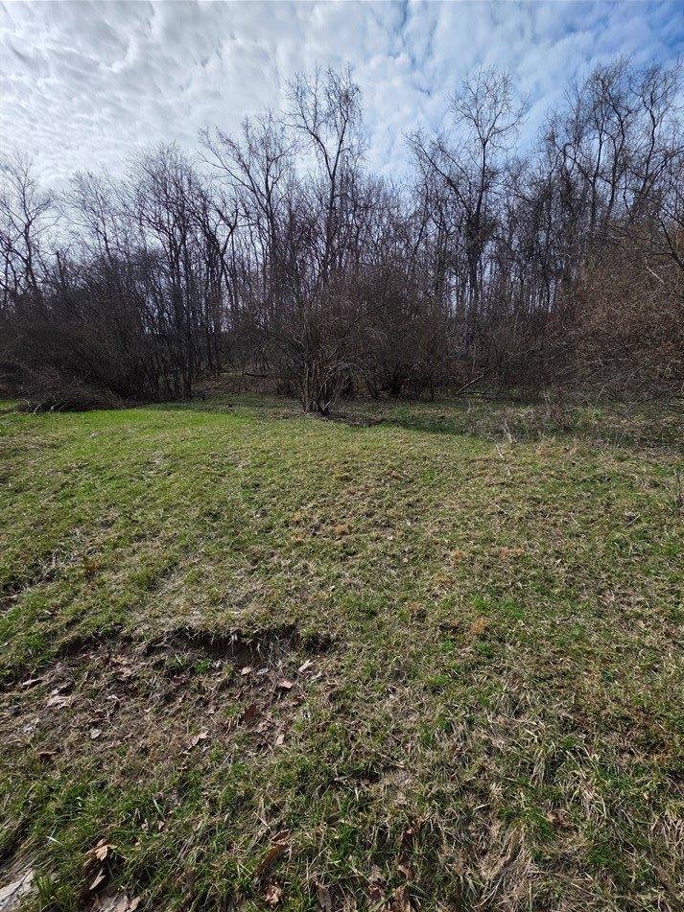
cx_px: 367
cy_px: 490
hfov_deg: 85.5
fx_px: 369
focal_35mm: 14
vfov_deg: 101.9
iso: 40
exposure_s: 1/2977
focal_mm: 2.2
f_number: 1.9
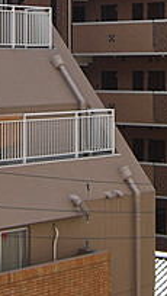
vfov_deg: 16.4
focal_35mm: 130
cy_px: 49
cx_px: 83
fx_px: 1022
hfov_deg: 9.3
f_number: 4
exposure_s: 1/320
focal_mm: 7.9
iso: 80
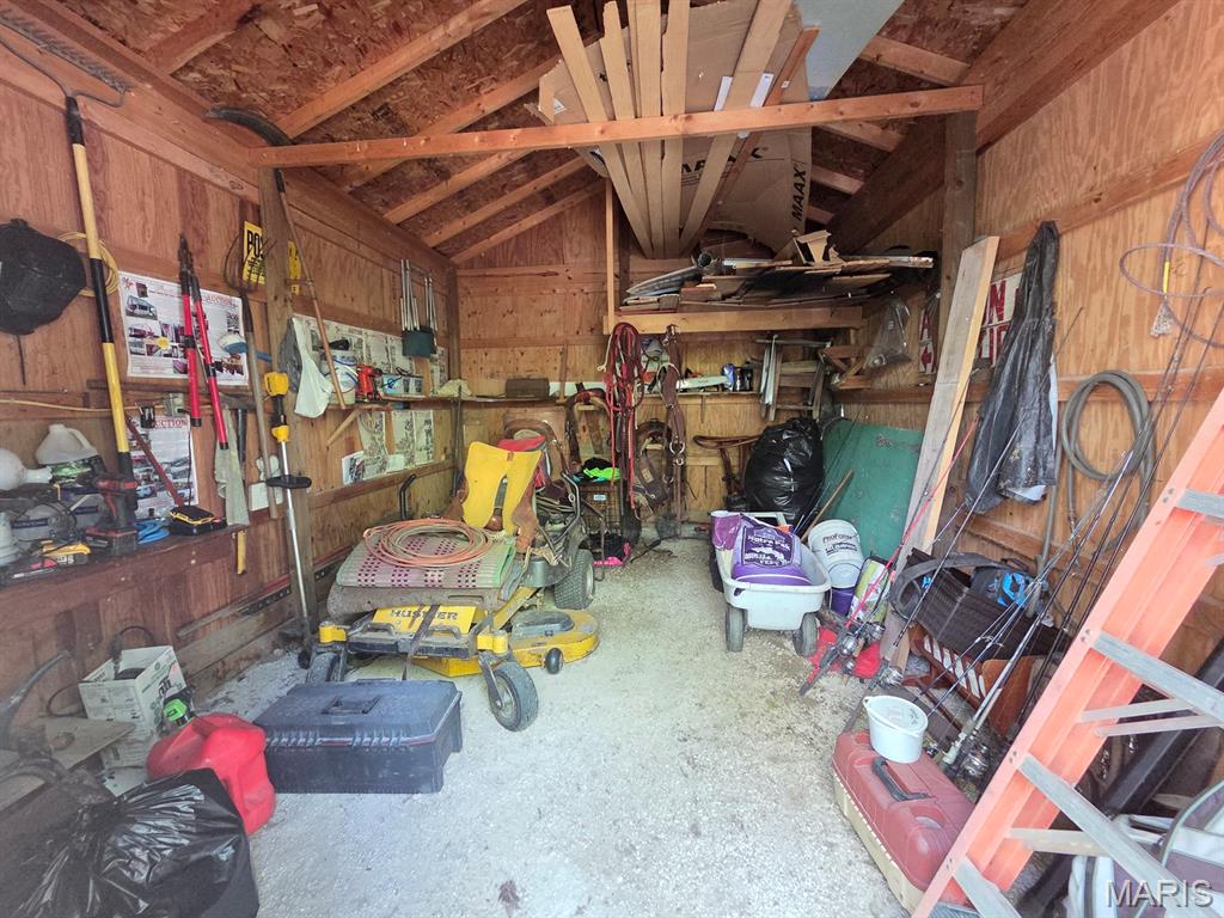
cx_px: 612
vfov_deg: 89.9
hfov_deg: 106.2
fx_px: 460
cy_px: 459
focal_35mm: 13
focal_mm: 2.2
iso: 1250
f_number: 2.2
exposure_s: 1/60
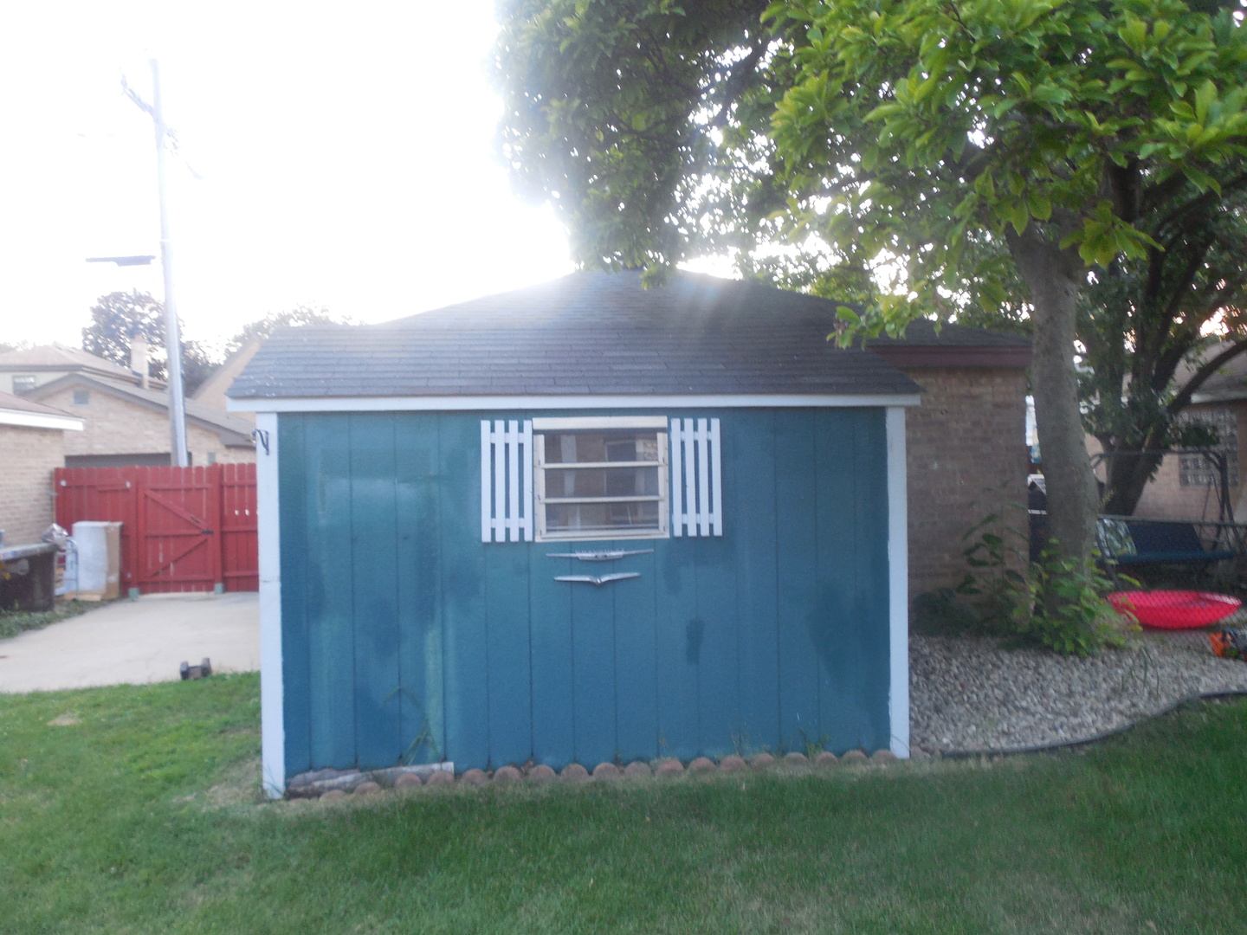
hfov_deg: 69.4
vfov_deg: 54.9
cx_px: 624
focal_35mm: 25
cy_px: 468
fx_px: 901
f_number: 3.3
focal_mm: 4.5
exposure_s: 1/30
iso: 220
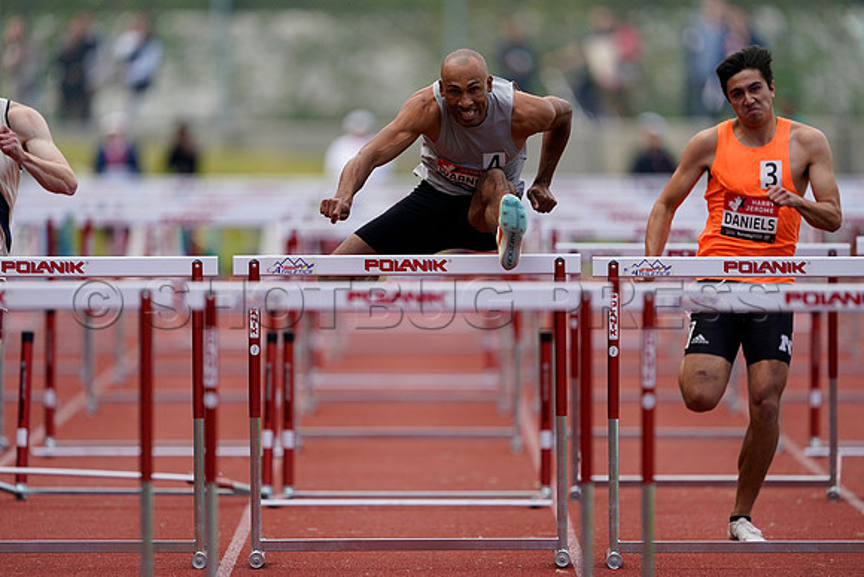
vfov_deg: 2.3
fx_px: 14403
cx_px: 432
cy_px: 288
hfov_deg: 3.4
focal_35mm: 600
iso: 800
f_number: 4
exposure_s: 1/1600
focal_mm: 600
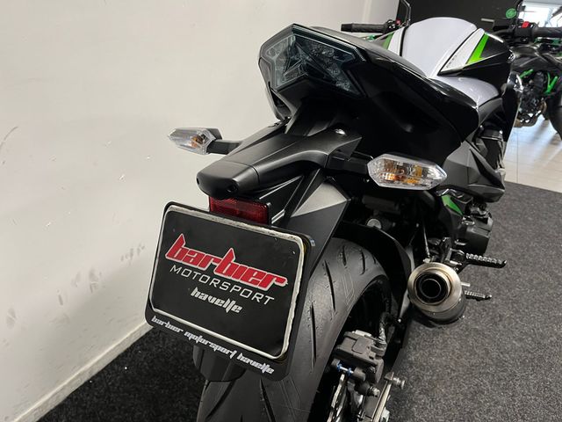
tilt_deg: -24.6
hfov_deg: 67.3
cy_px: 211
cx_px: 281
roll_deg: -5.5
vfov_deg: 53.1
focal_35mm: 26
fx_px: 422
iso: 125
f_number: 1.6
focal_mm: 5.1
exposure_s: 1/50
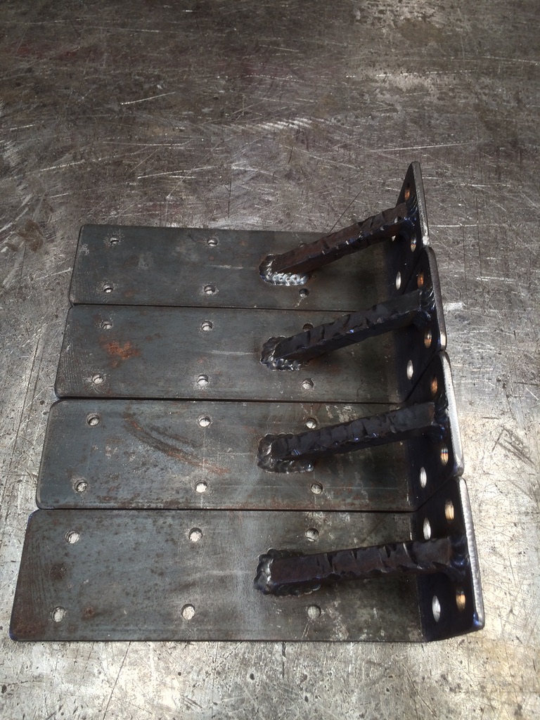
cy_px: 360
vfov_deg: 60.0
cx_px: 270
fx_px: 624
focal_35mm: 30
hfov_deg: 46.8
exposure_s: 1/40
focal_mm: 4.12
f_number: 2.2
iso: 40
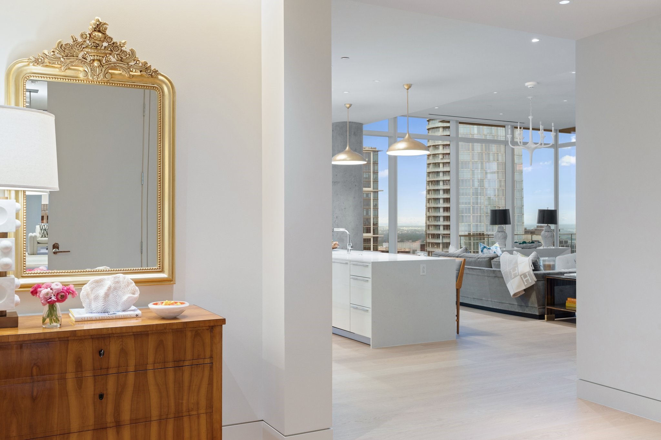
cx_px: 330
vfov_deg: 37.8
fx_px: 643
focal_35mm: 35
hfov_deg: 54.4
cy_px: 220
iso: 320
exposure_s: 1
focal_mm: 35
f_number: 9
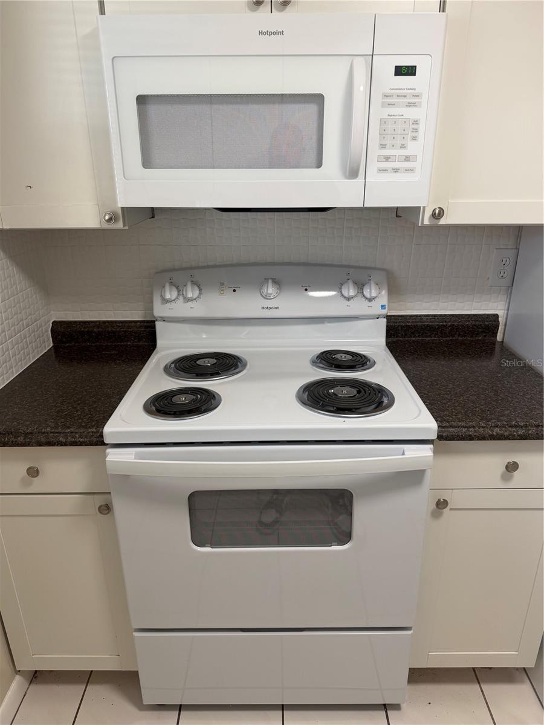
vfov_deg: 71.6
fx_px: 503
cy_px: 362
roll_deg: -0.1
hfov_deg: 56.8
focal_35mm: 24
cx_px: 272
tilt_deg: -21.7
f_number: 1.78
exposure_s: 1/120
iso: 125
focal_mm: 6.76
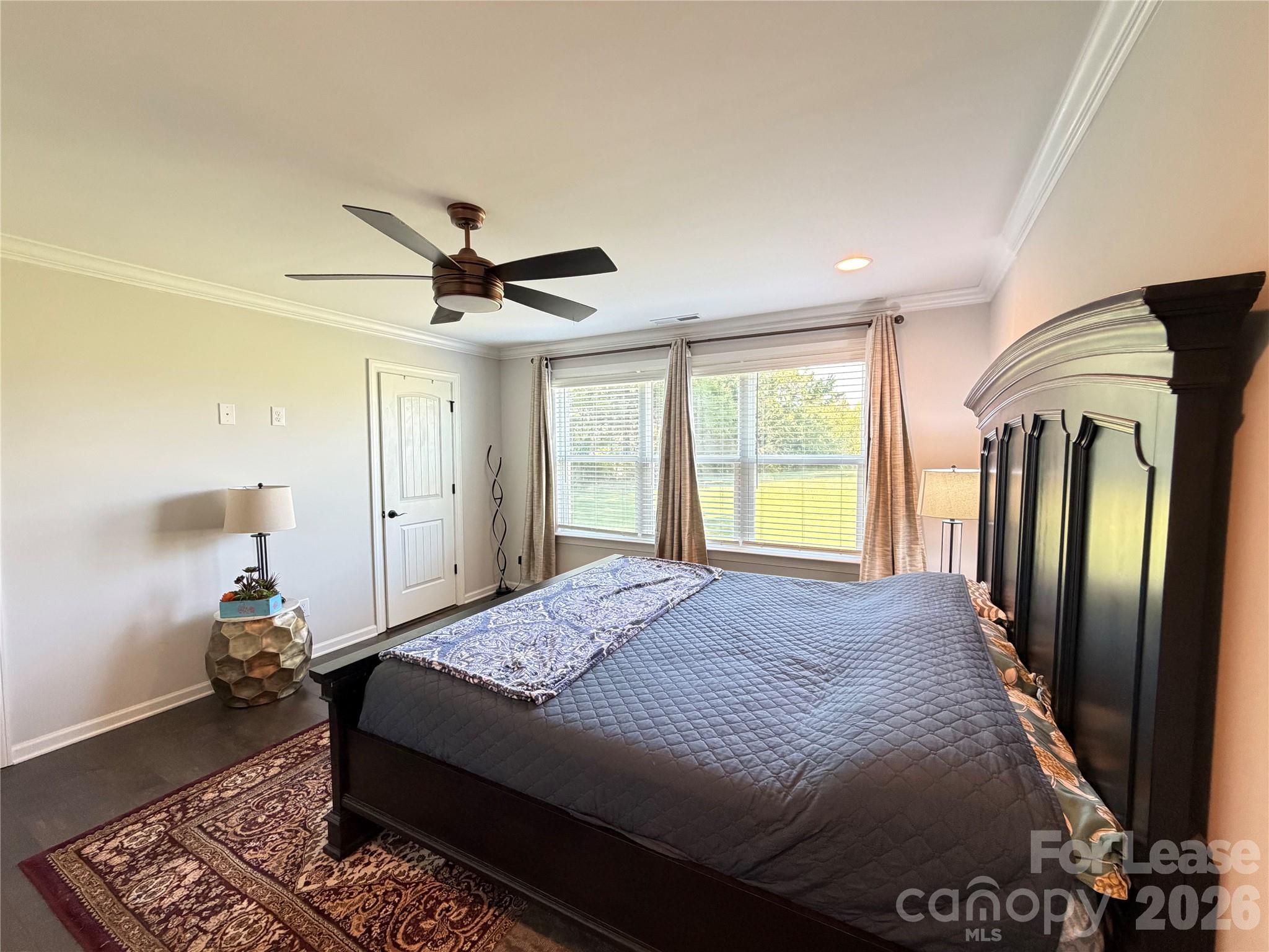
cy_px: 476
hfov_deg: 102.1
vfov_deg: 85.7
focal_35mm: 14
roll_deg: +0.8
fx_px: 513
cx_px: 634
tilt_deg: -3.0
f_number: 2.2
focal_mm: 2.22
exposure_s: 1/60
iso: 400
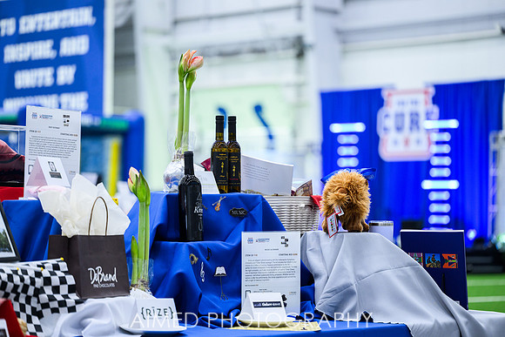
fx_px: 1499
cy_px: 170
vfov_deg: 12.8
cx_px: 256
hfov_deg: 19.1
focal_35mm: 107
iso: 1600
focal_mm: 105
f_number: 2.8
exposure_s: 1/200
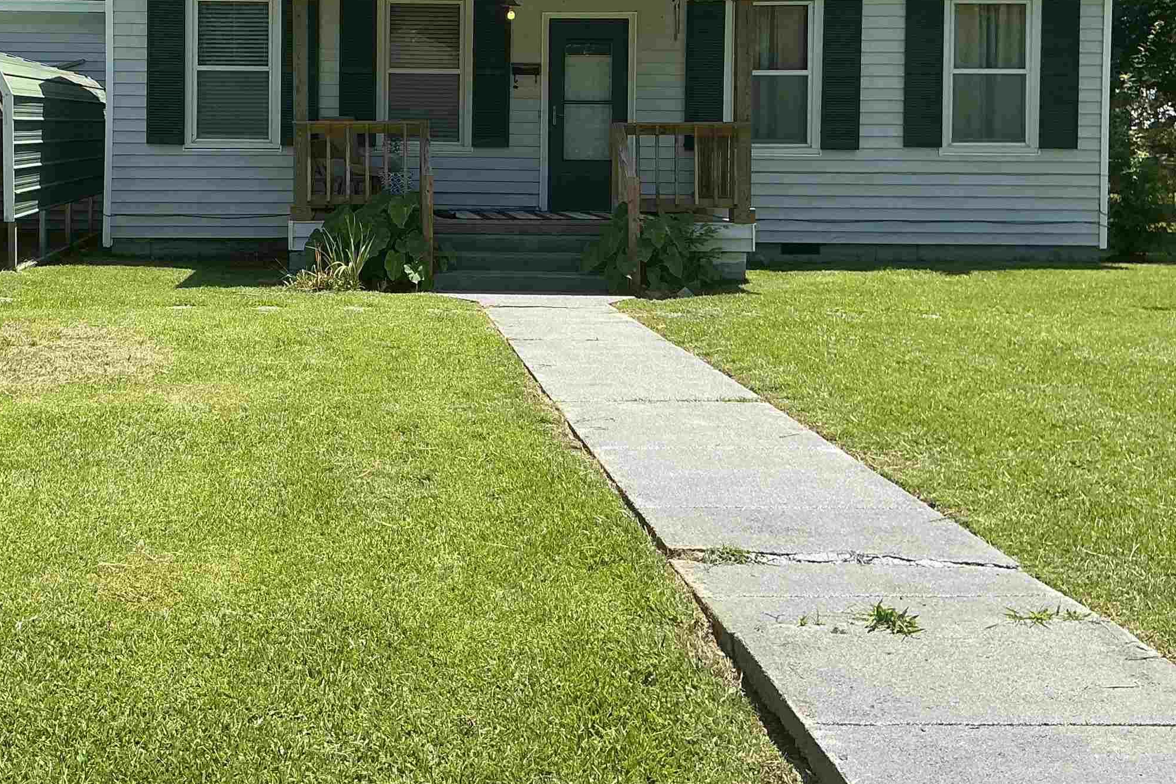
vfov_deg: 29.3
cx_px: 382
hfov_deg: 42.9
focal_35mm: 45
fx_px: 1470
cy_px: 176
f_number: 1.8
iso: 25
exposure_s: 1/1144
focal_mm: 3
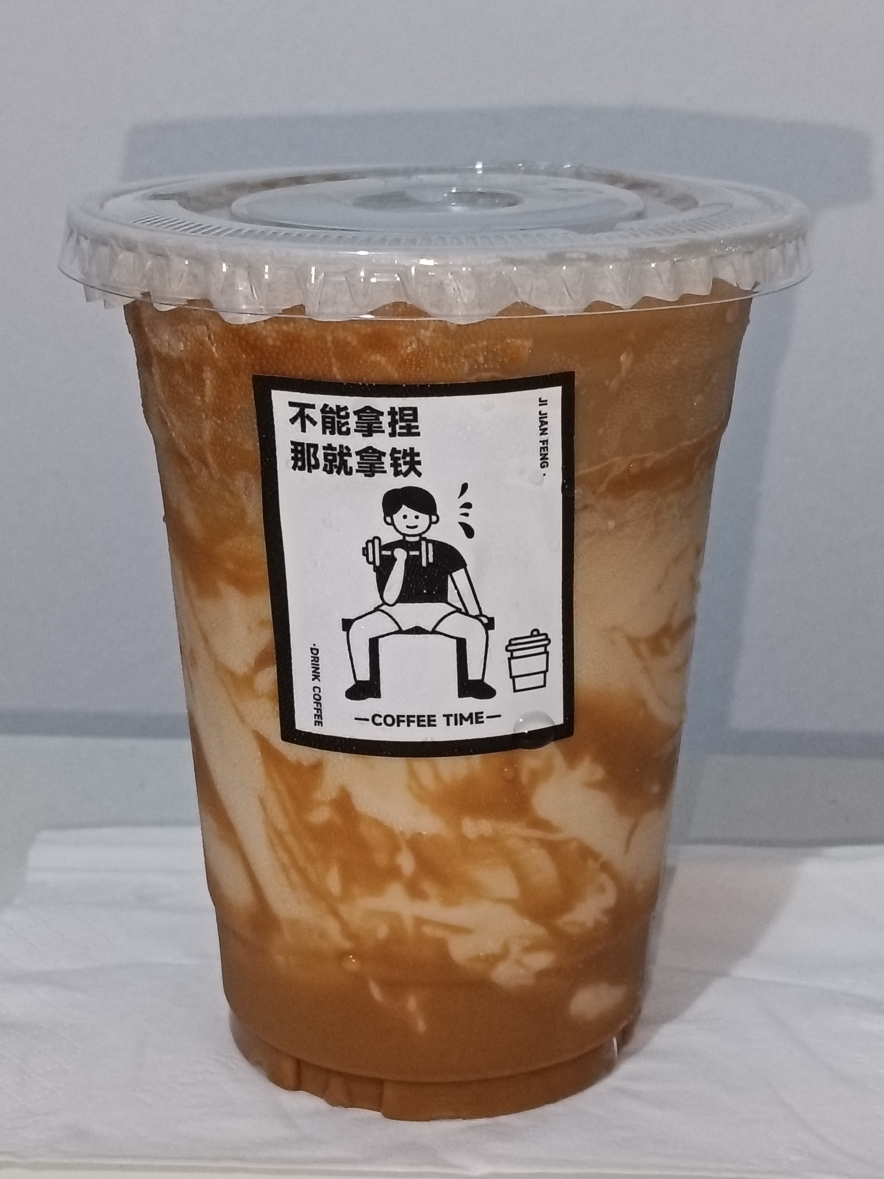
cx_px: 442
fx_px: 1975
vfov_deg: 33.2
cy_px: 590
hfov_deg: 25.2
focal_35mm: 58
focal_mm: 3.98
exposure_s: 1/33.3
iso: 800
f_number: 1.8
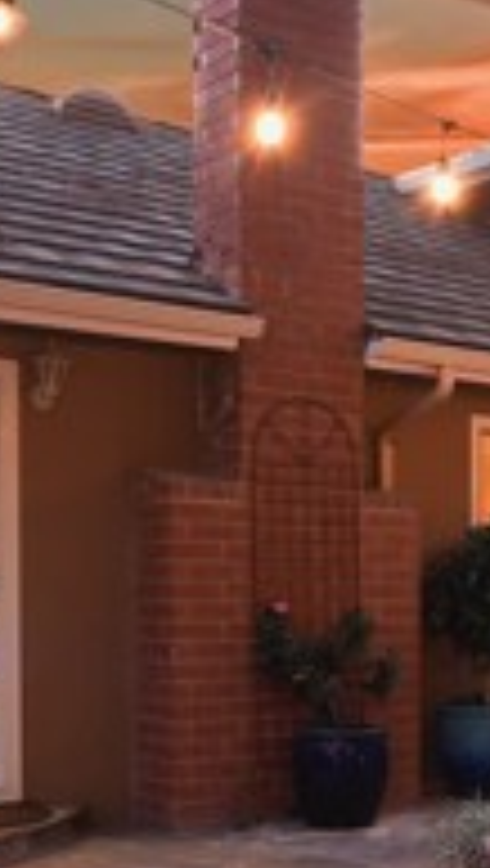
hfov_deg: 18.6
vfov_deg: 34.7
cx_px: 652
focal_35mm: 60
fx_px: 1379
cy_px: 562
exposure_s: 1/1.6
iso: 800
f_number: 8
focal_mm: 11.5
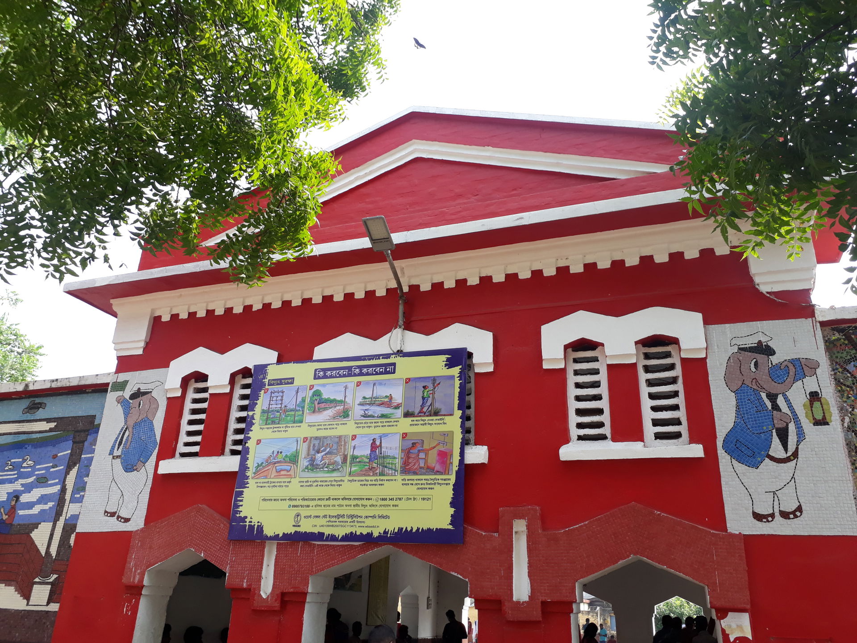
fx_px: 668
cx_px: 428
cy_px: 322
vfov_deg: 51.4
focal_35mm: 27
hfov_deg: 65.3
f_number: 1.9
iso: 40
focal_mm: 3.6
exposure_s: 1/305
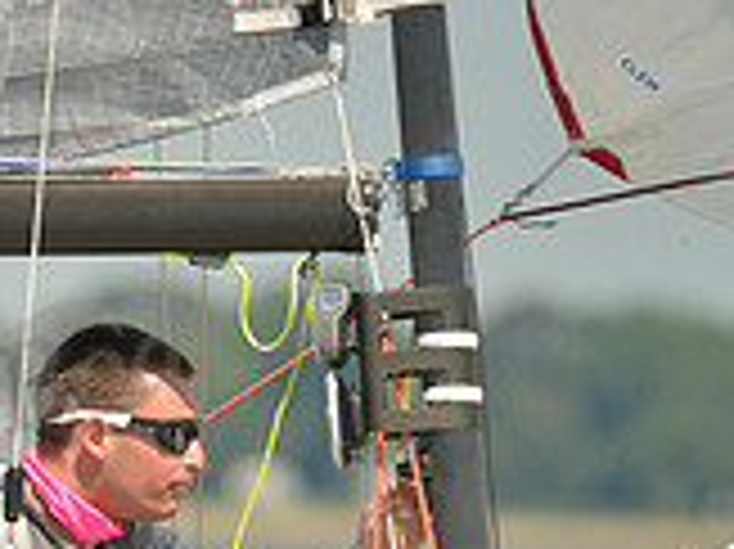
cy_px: 691
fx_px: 29092
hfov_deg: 1.4
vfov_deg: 1.1
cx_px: -513
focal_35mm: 1373
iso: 200
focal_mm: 400
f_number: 6.3
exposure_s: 1/1000
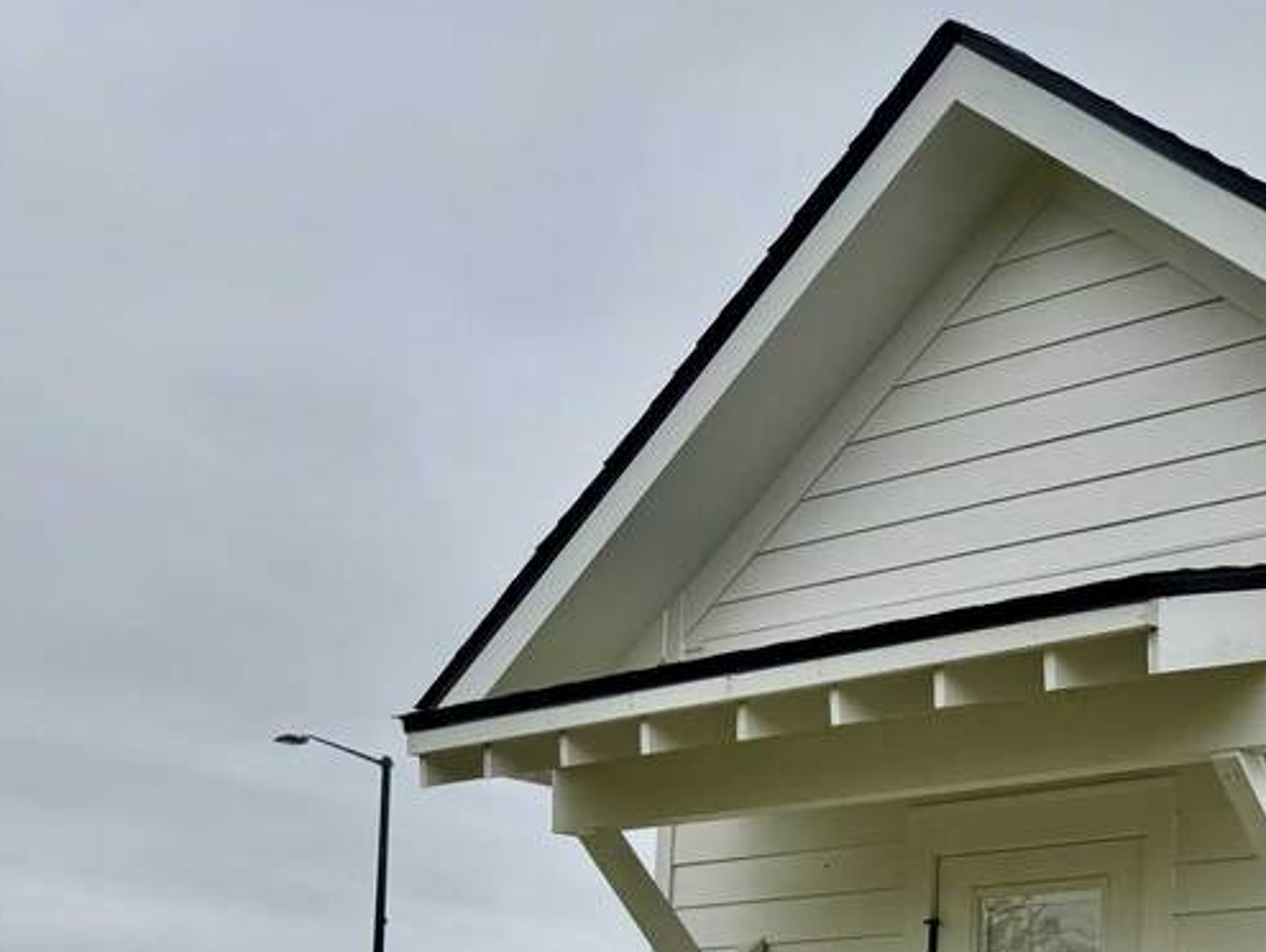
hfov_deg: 27.6
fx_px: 2269
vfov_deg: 22.0
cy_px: 1134
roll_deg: -1.9
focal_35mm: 62
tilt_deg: +2.7
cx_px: 1496
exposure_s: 1/4310
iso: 80
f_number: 1.78
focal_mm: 6.76
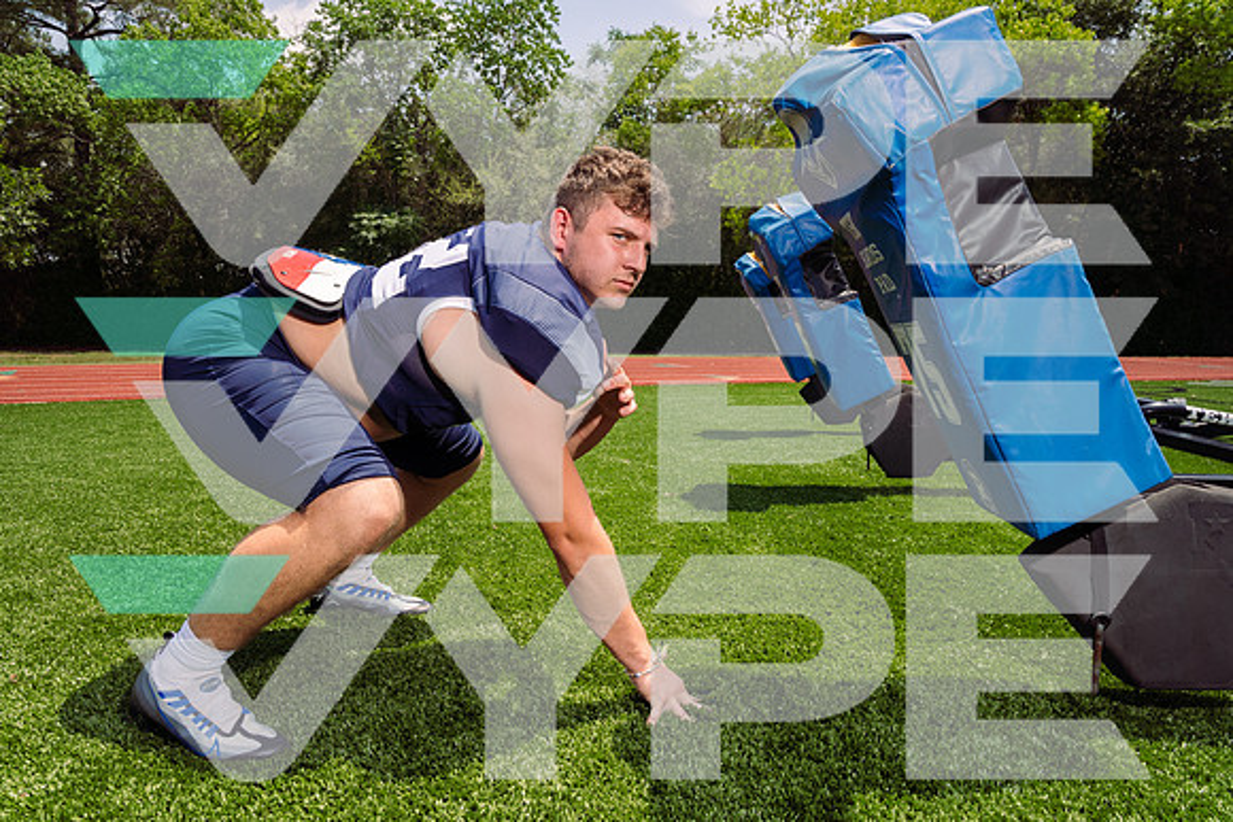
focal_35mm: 24
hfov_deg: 73.7
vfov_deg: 53.2
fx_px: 822
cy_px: 411
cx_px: 616
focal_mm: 24
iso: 100
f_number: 9
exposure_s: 1/250
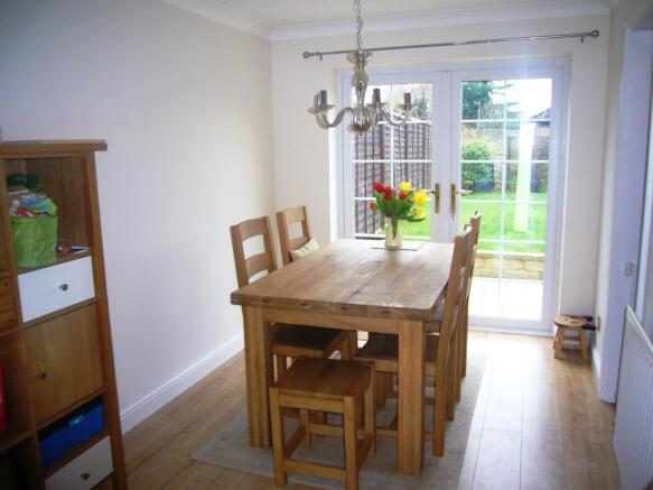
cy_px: 245
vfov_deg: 49.7
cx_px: 326
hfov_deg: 63.5
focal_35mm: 28
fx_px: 528
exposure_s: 1/30
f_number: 2.8
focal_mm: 4.6
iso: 200
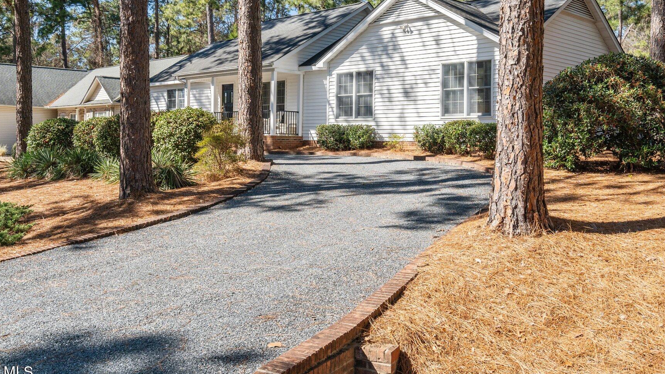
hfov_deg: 55.3
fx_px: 635
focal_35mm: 36
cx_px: 315
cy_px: 133
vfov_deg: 32.6
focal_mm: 29
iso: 400
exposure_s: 1/640
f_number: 8
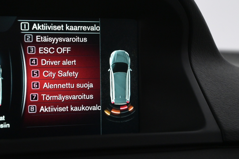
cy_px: 80
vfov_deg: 18.2
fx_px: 498
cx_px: 120
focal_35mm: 75
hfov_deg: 27.0
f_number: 6.3
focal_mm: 50
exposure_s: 1/80
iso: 3200
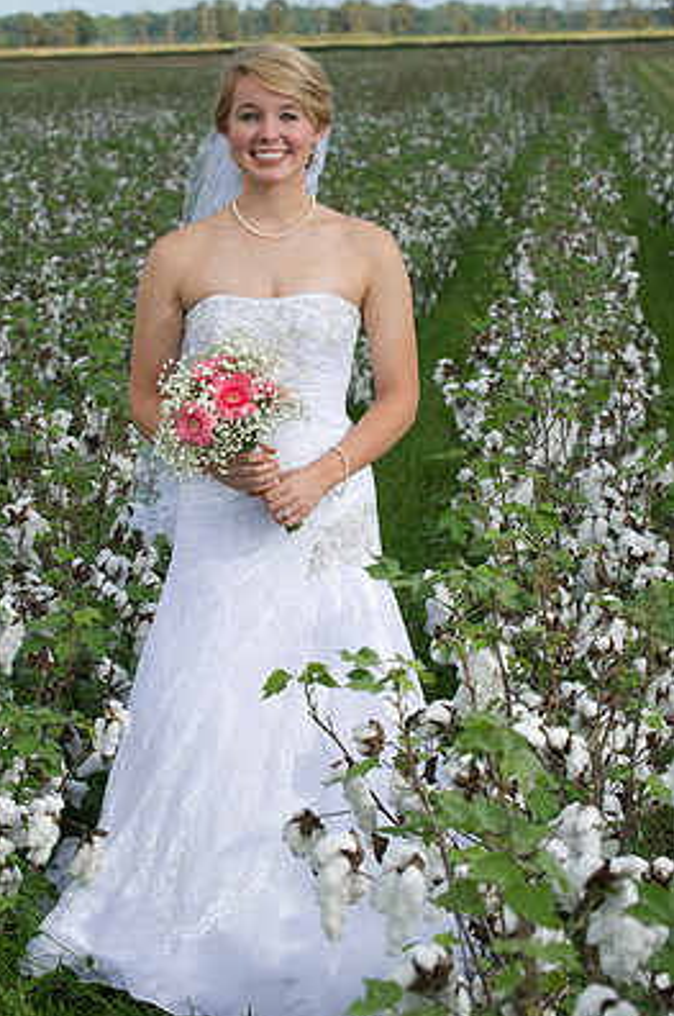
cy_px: 485
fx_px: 3041
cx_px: 293
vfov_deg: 18.9
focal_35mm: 108
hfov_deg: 12.6
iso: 160
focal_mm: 95
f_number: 6.3
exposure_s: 1/200
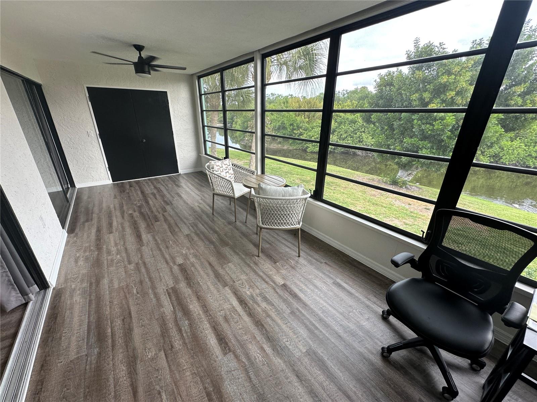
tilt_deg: -21.7
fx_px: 217
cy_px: 201
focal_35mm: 14
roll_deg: -1.0
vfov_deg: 85.7
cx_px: 268
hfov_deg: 102.1
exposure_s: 1/99
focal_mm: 2.22
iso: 80
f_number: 2.2
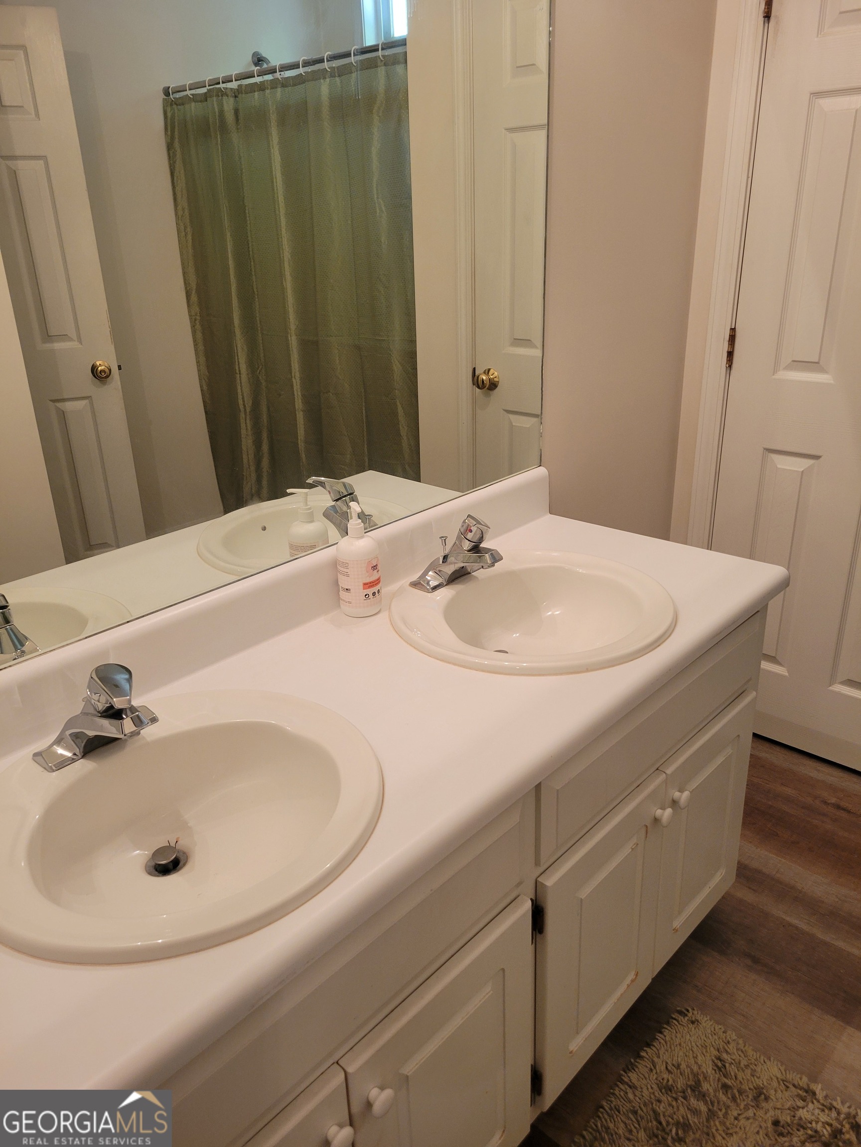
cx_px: 430
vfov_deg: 67.3
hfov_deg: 53.1
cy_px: 574
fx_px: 862
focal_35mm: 26
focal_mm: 5.4
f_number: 1.8
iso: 200
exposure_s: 1/40
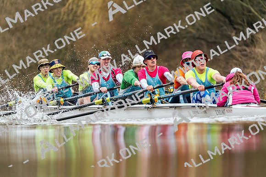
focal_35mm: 582
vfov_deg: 2.4
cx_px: 133
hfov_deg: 3.5
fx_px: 4301
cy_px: 88
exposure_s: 1/2000
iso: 4000
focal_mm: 582
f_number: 6.3
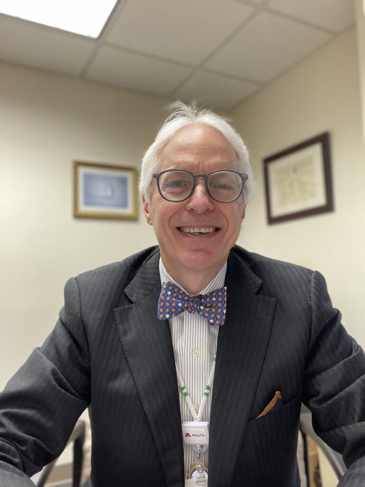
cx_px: 182
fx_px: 422
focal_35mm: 30
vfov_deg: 60.0
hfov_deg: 46.8
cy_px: 244
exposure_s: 1/60
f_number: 2.2
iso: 200
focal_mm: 2.71
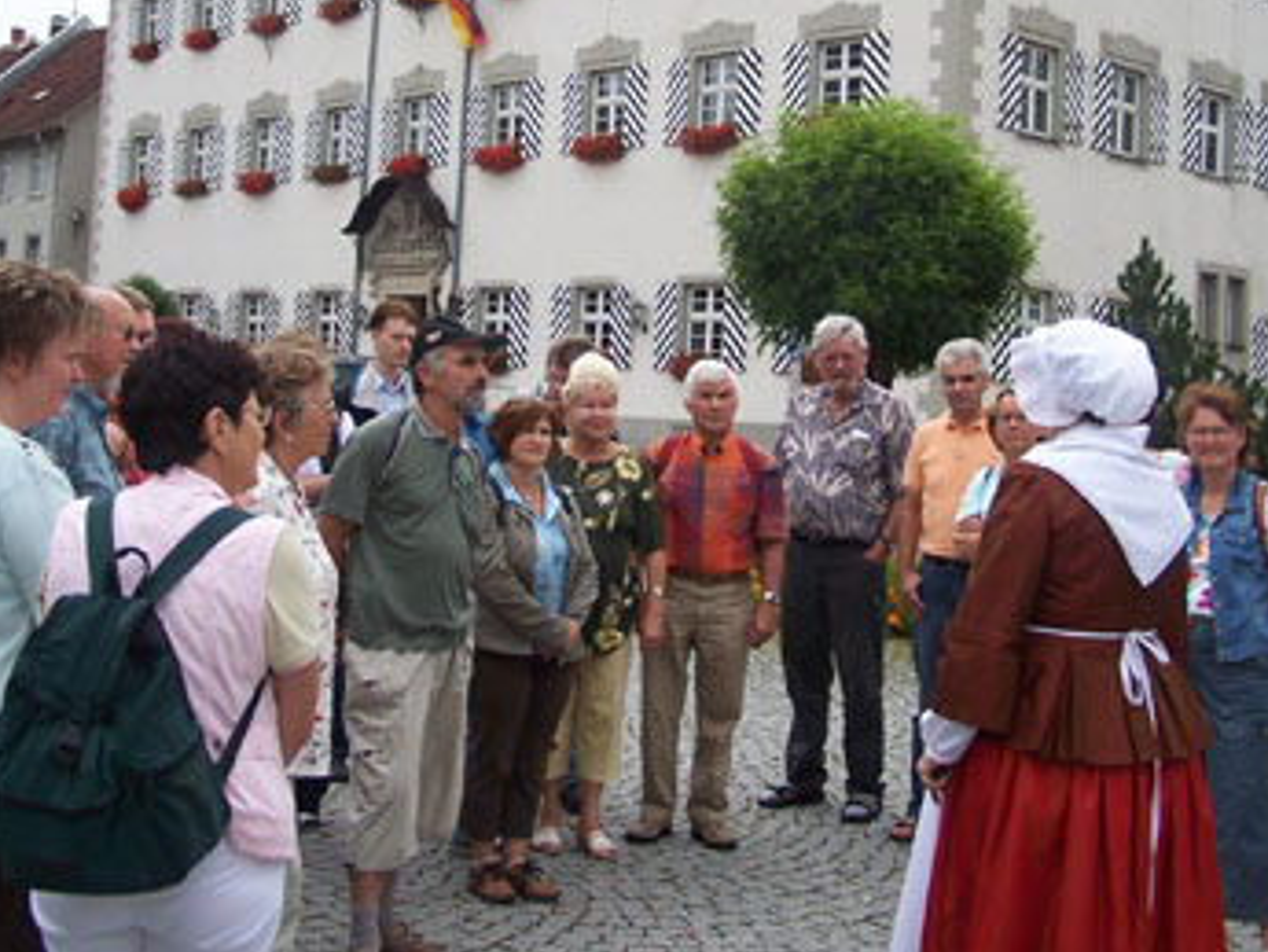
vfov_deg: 26.4
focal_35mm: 55
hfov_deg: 34.9
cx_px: 665
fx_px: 2015
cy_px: 292
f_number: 2.8
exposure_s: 1/500
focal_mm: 6.3
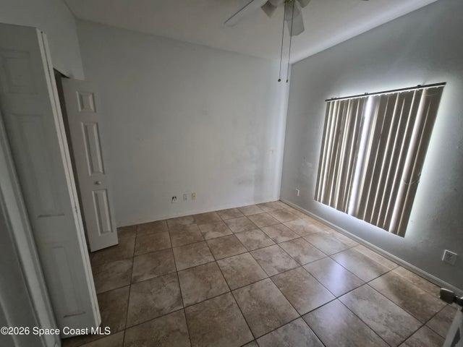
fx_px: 174
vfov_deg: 89.9
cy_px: 174
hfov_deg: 106.2
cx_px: 232
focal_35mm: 13
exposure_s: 1/60
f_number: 2.2
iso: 250
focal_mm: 1.7
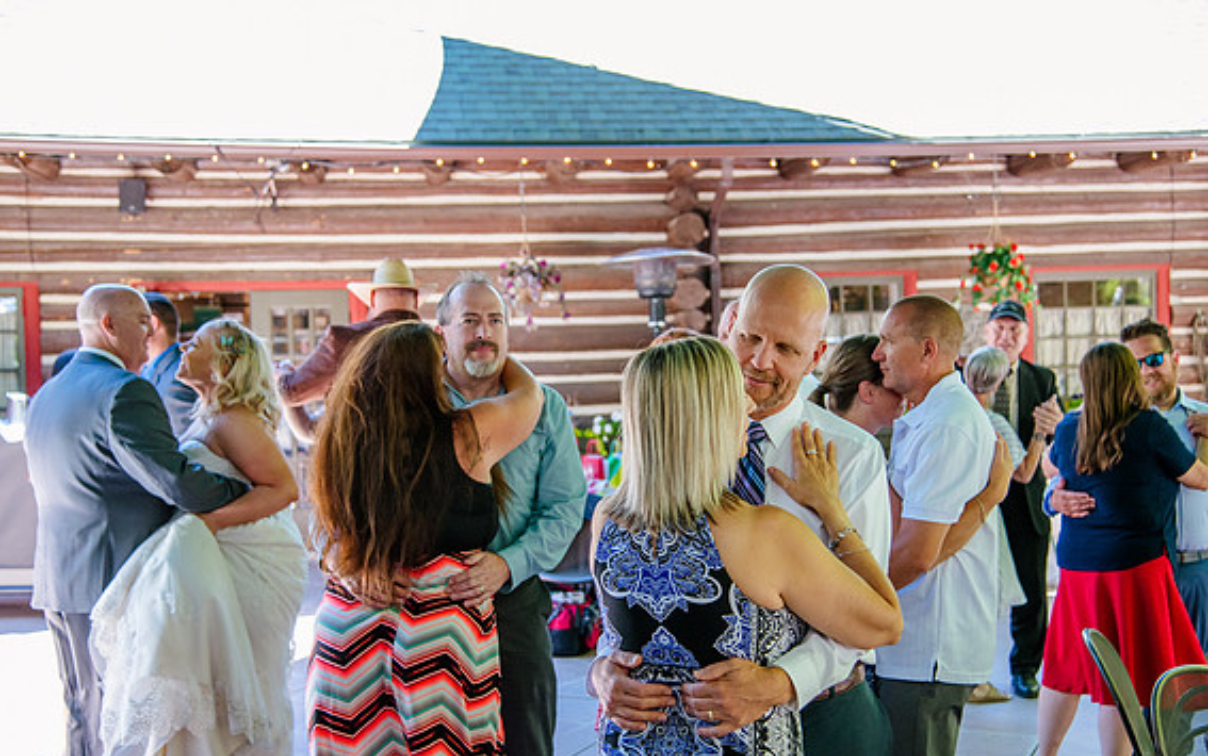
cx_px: 608
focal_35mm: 49
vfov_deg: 26.4
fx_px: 1614
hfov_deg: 41.0
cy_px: 394
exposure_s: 1/320
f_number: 4
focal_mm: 46
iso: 1600
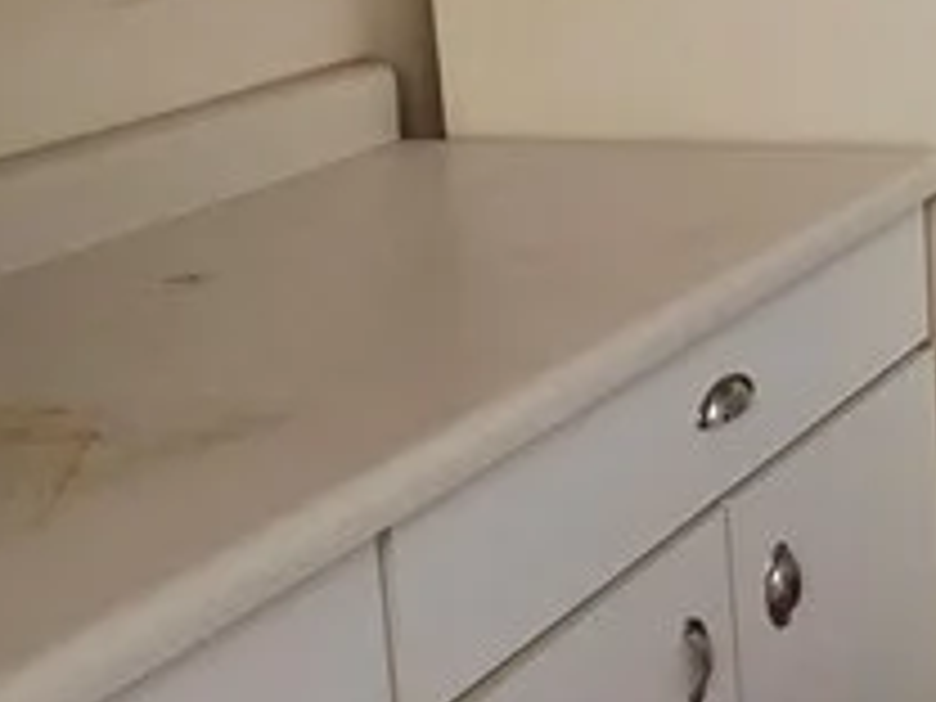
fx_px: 1731
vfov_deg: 21.6
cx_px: 1696
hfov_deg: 20.7
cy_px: -86
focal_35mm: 64
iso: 800
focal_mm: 2.2
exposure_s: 1/60
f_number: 1.9
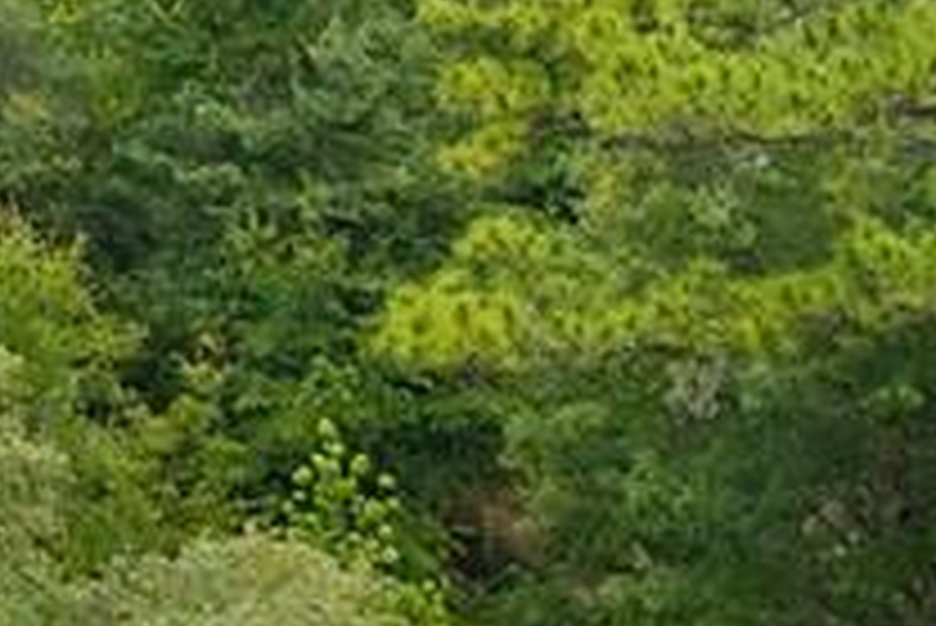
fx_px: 4995
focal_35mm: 192
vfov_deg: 6.3
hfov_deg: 9.5
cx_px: 2272
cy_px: 2220
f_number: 1.8
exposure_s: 1/500
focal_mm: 8.67
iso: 100
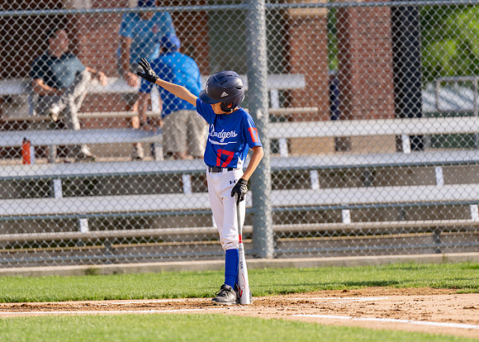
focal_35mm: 329
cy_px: 163
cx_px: 218
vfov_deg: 4.4
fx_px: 4477
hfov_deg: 6.1
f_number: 2.8
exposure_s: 1/2500
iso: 320
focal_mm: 200
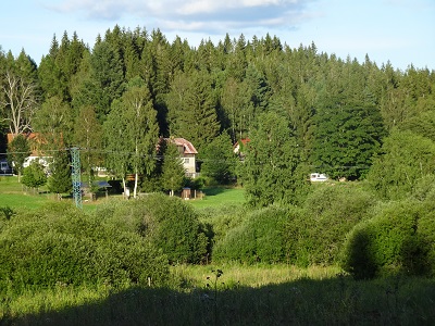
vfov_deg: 11.7
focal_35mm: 127
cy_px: 163
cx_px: 218
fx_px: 1596
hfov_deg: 15.5
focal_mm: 21.66
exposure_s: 1/160
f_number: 5.6
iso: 80
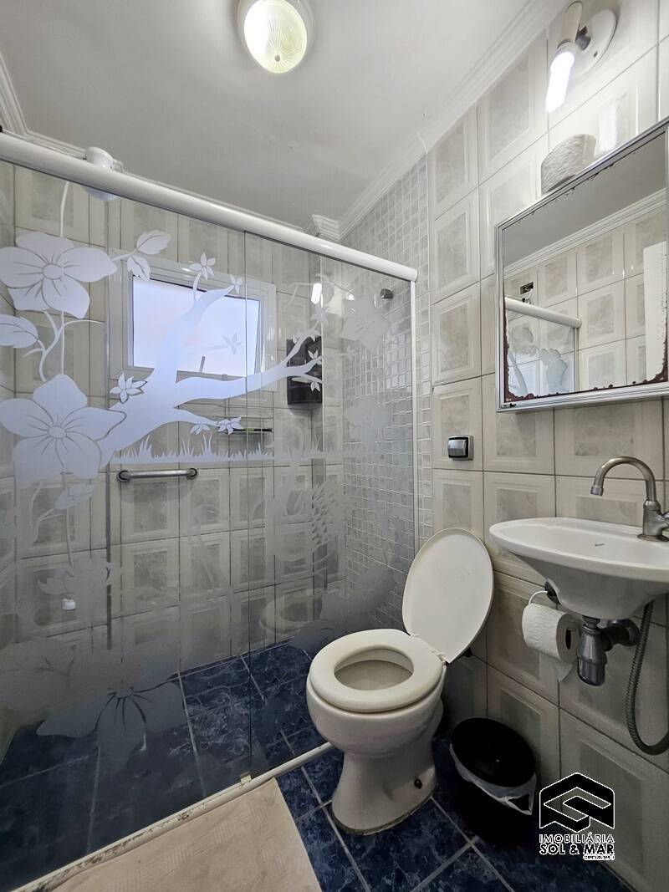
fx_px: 335
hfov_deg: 89.9
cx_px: 334
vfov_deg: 106.2
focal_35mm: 13
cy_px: 446
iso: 64
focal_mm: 1.7
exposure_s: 1/60
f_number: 2.2
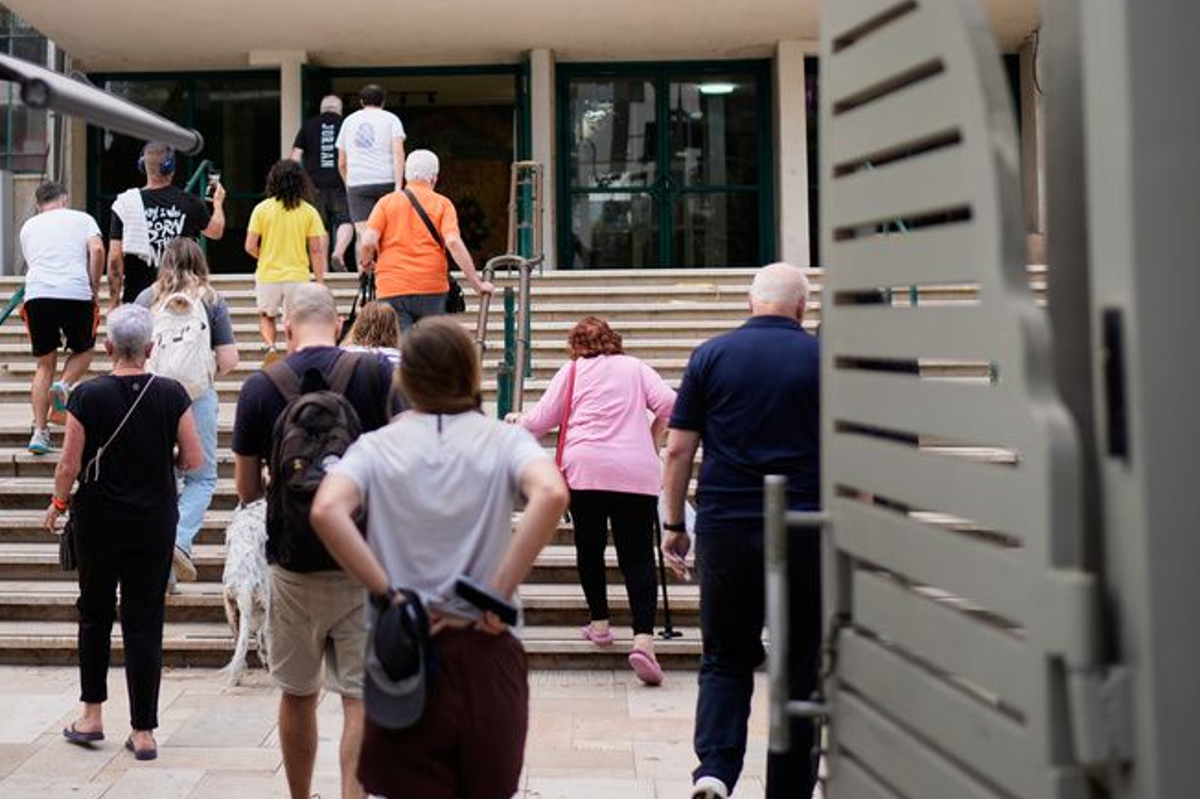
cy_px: 208
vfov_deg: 24.3
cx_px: 423
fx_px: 1832
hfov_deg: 36.0
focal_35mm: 55
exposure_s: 1/2000
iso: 250
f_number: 1.4
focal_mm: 35
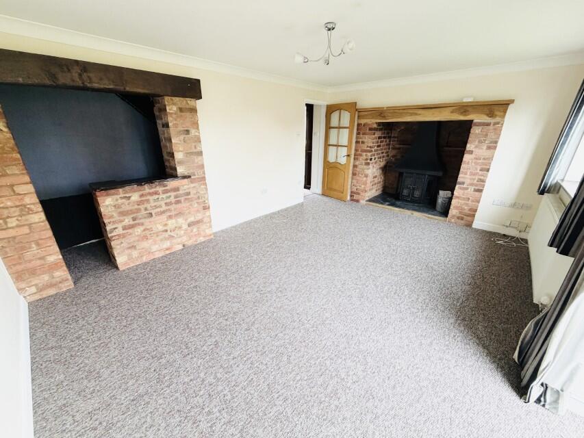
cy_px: 219
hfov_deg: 102.1
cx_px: 292
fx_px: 236
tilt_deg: -21.5
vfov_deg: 85.7
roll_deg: -0.6
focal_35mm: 14
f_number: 2.2
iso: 320
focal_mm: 2.22
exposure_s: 1/95
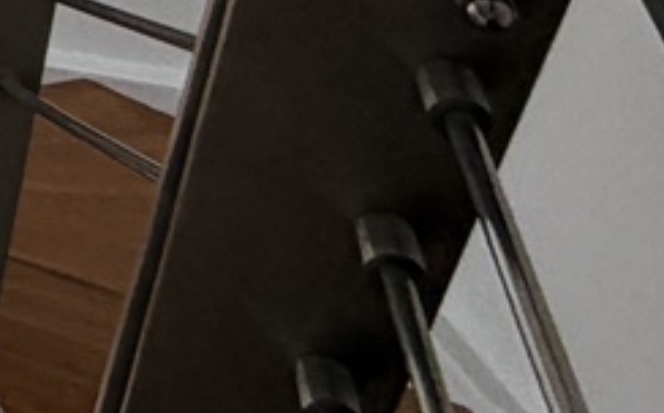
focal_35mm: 117
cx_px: -1290
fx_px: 2115
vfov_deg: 9.3
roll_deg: -1.7
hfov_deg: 11.4
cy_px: -744
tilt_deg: -19.1
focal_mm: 2.22
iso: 40
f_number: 2.2
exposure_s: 1/201
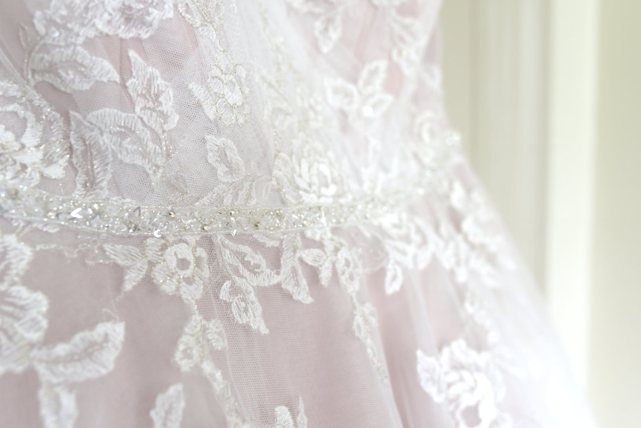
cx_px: 320
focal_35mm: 35
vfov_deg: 37.9
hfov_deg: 54.4
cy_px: 214
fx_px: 623
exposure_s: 1/80
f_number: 4.5
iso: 500
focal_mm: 35
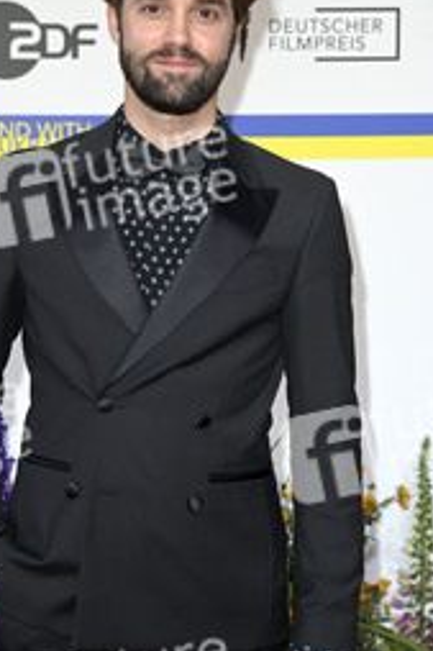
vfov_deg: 14.5
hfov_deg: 9.6
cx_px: 179
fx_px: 2565
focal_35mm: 142
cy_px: 315
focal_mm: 90
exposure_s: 1/250
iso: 640
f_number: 6.3
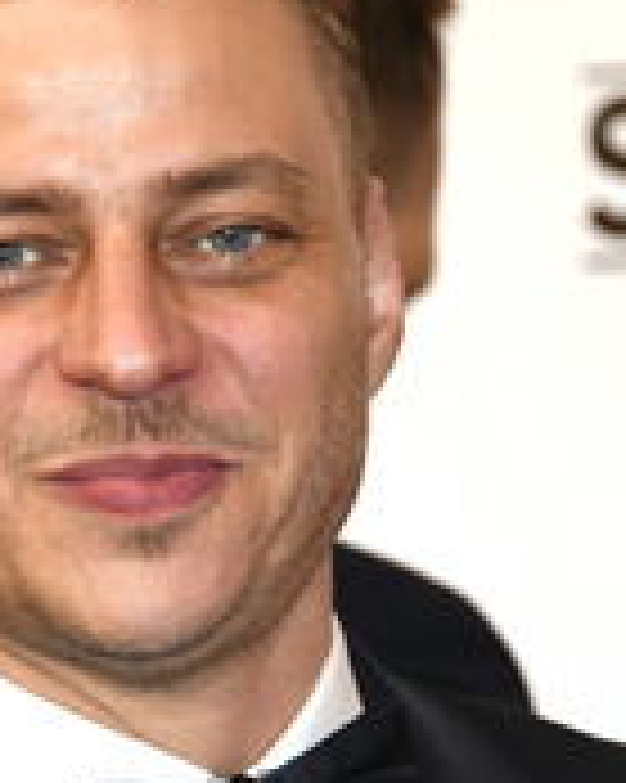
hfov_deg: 3.3
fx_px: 10732
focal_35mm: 463
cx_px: -110
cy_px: 432
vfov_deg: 4.2
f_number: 6.3
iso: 250
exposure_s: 1/160
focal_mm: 190
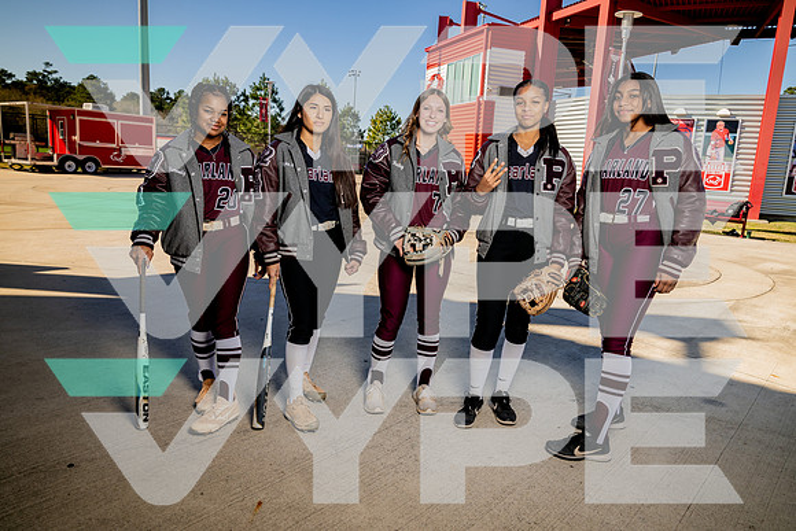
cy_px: 266
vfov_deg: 49.6
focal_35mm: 26
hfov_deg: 69.4
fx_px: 575
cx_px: 398
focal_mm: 26
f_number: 10
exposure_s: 1/250
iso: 125
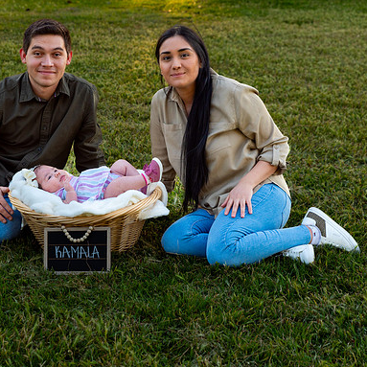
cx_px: 91
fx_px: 1080
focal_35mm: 90
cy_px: 184
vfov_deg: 19.3
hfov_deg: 19.2
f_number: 5.6
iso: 200
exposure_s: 1/320
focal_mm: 70
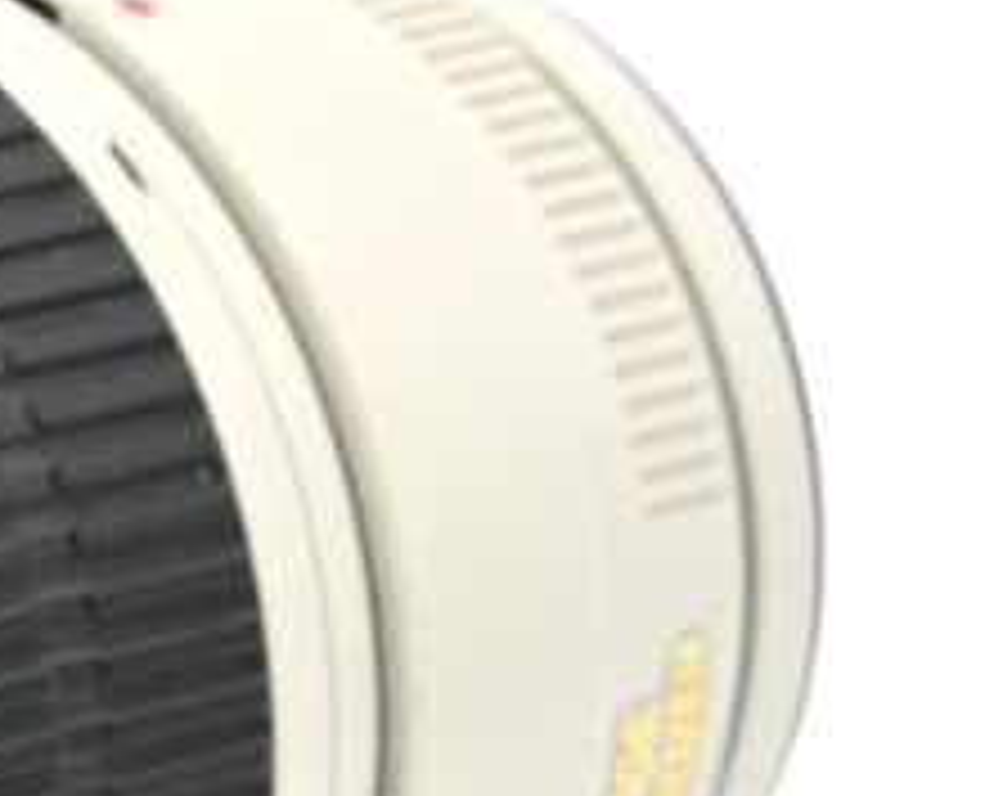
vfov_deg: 4.9
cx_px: -1093
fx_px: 9359
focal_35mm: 318
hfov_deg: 5.9
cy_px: 654
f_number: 14
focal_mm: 75
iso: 100
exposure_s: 1/13
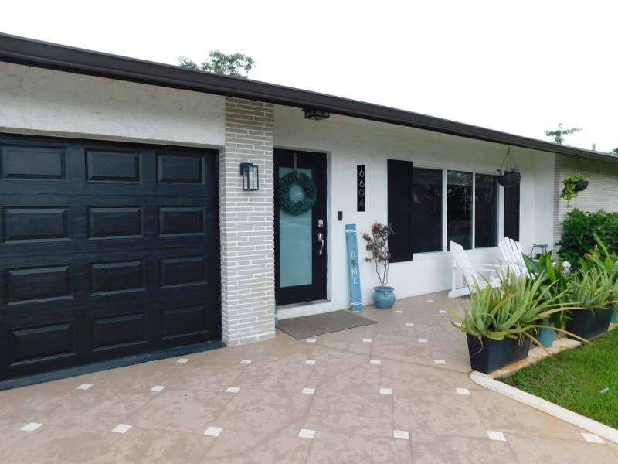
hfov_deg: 73.9
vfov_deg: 58.9
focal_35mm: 23
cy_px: 232
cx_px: 309
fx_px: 411
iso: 125
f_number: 3
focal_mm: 4
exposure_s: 1/160
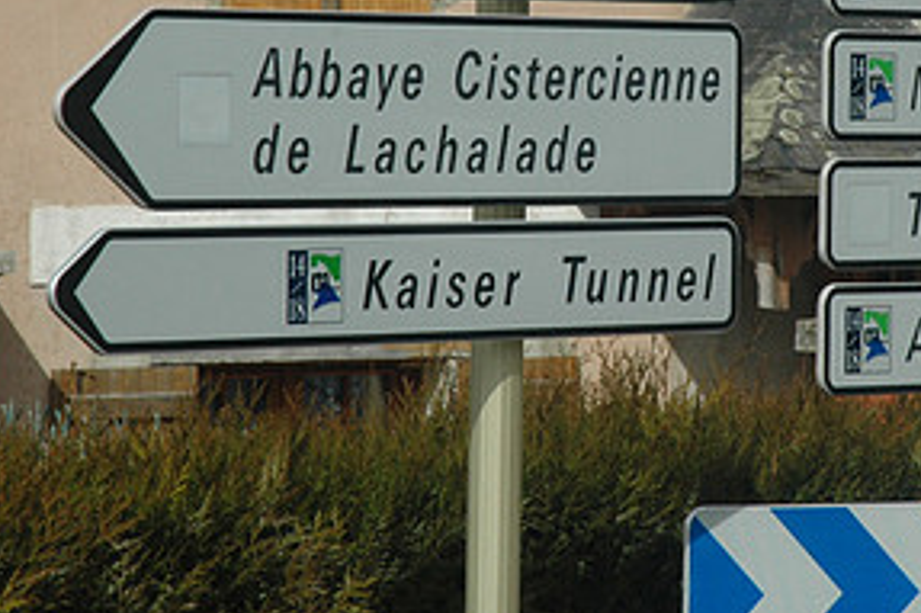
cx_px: 658
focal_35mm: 212
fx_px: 5420
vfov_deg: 6.5
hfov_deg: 9.7
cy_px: 47
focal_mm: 70
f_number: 14
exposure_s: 1/250
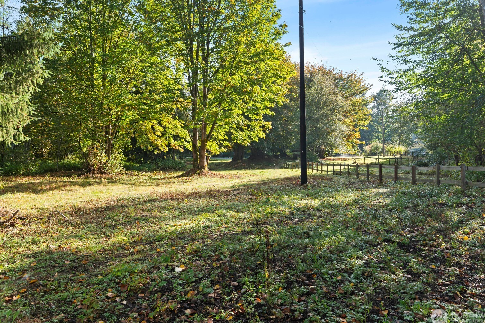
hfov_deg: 67.4
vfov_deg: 47.8
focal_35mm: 27
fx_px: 363
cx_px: 237
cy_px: 148
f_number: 8
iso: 200
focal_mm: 24
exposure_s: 1/60
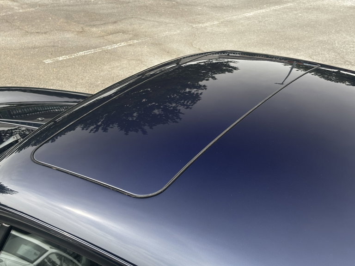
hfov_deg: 36.8
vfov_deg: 28.0
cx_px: 178
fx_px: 533
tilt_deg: -25.6
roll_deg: +0.3
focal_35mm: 52
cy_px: 133
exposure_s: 1/172
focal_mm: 5.96
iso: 40
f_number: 1.6
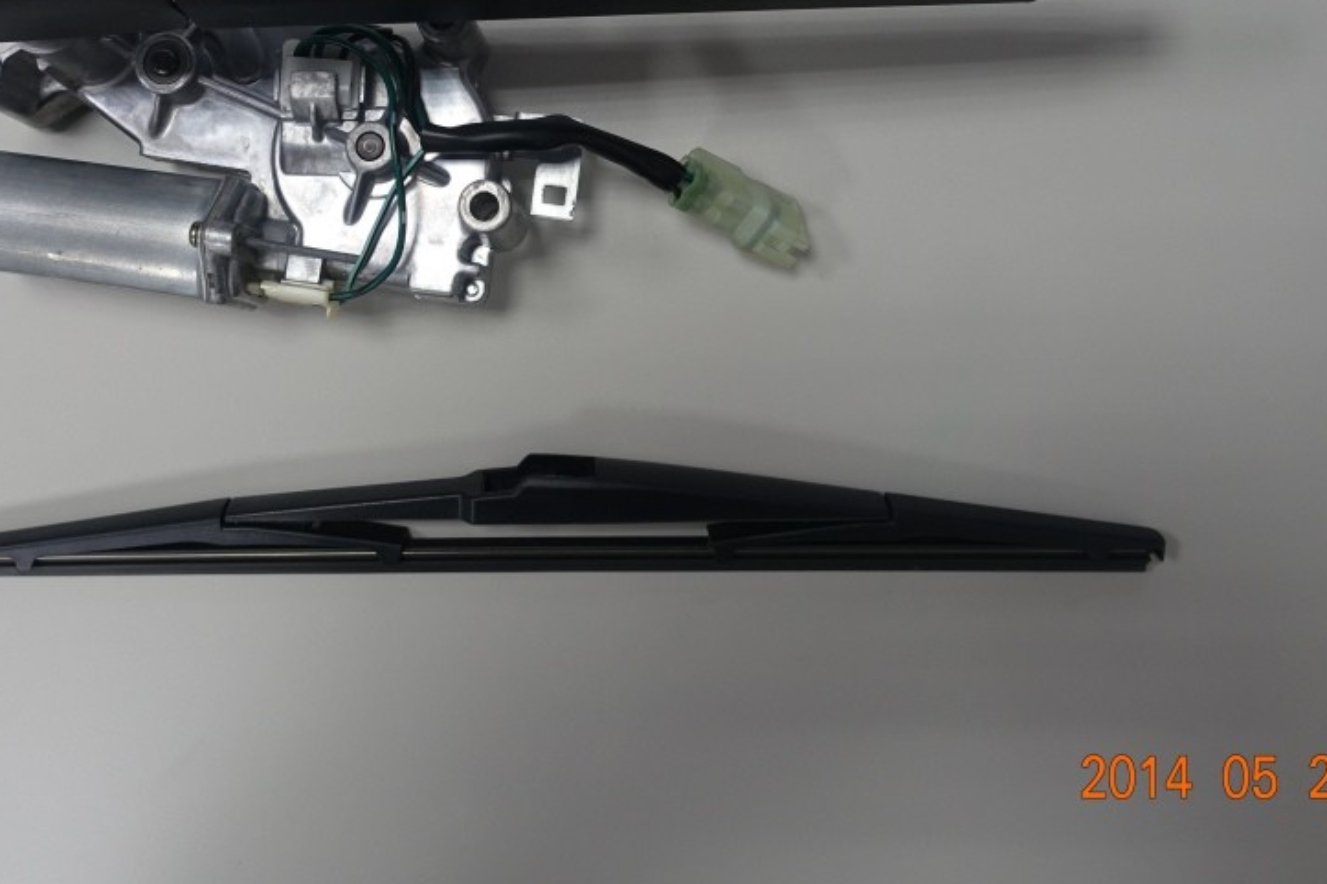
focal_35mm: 34
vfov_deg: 38.3
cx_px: 547
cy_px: 278
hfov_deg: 55.5
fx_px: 1253
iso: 125
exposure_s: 1/50
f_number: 2.8
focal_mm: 8.8
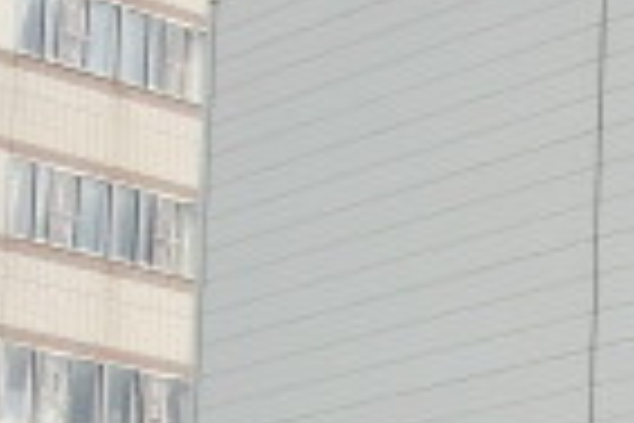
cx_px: 1115
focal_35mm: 170
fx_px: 2994
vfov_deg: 7.7
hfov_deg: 11.3
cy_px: 909
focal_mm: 6.3
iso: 64
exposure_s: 1/800
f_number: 2.8
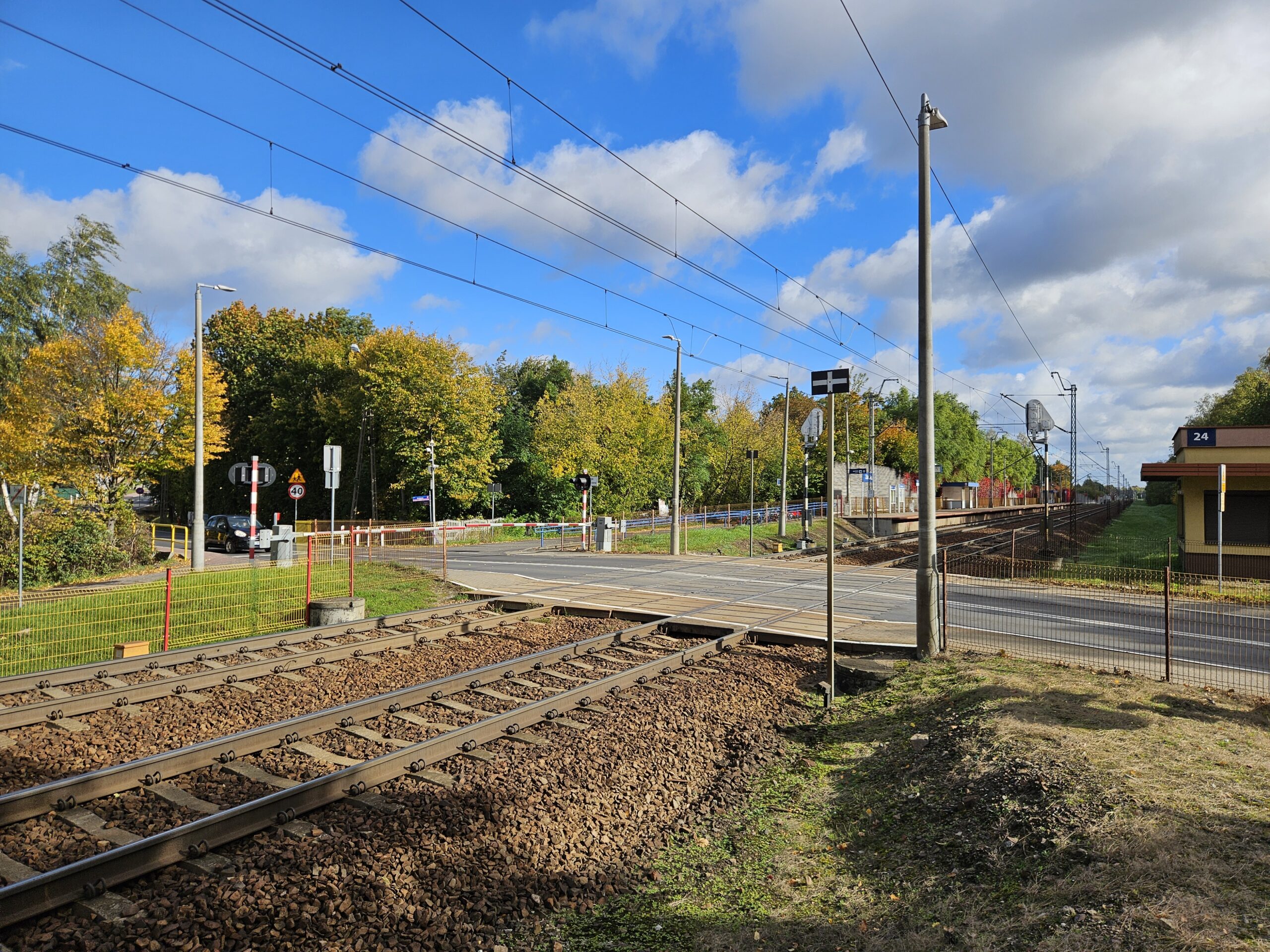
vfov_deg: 58.9
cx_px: 635
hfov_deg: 73.9
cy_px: 476
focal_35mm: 23
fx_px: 844
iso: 25
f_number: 1.8
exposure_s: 1/1973
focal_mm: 5.4
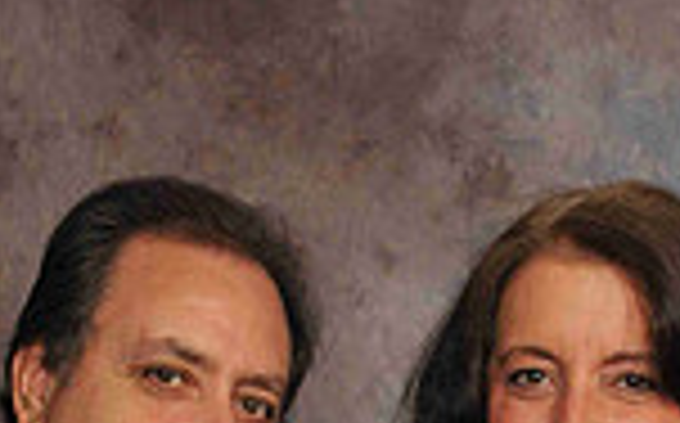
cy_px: 824
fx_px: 3702
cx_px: 290
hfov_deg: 10.5
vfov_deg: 6.4
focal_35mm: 200
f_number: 5.6
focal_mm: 44
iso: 200
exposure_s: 1/200
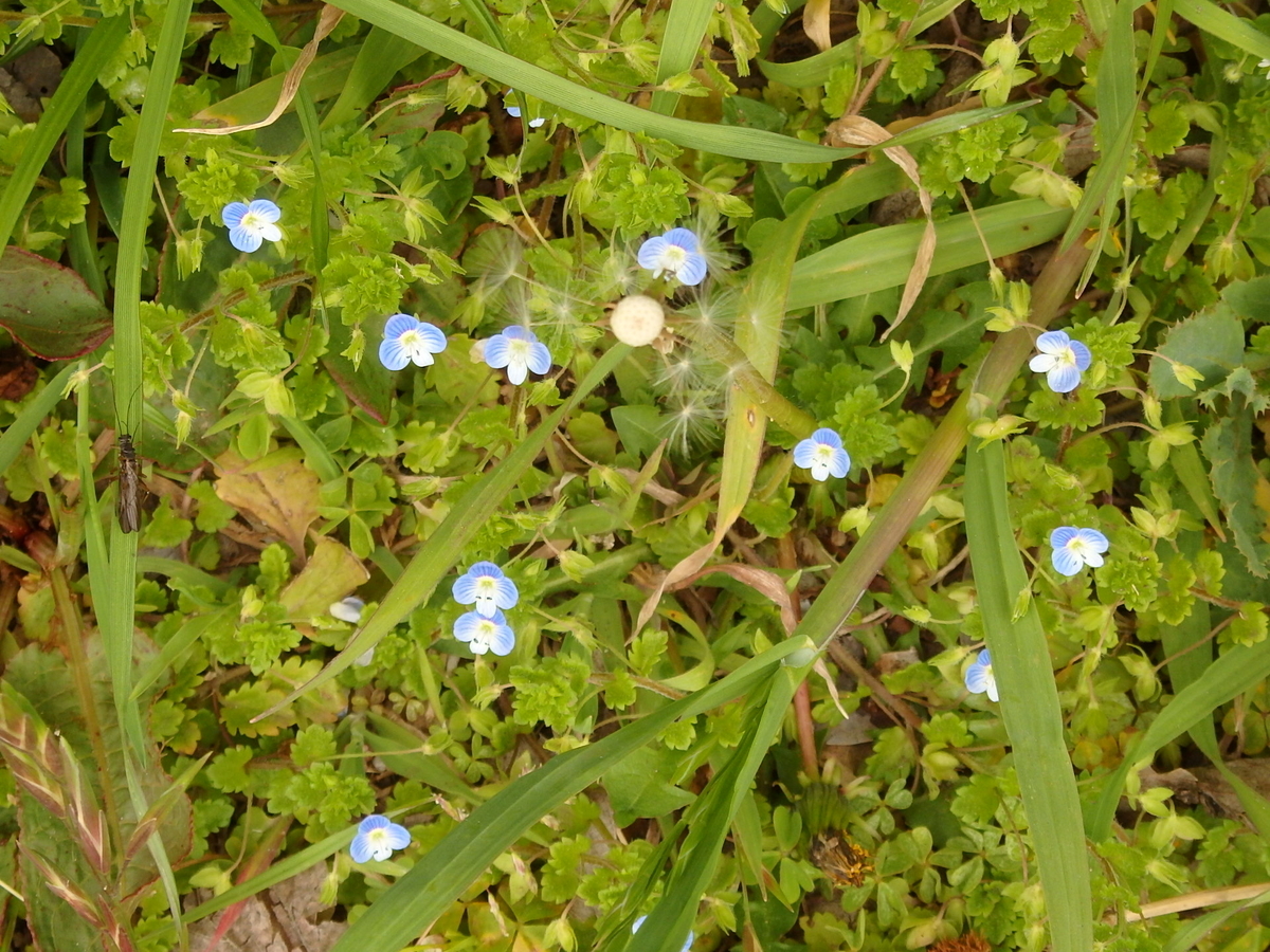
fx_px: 6787
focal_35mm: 185
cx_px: 635
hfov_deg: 10.7
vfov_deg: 8.0
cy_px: 476
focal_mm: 33.2
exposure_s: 1/200
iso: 250
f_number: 5.8
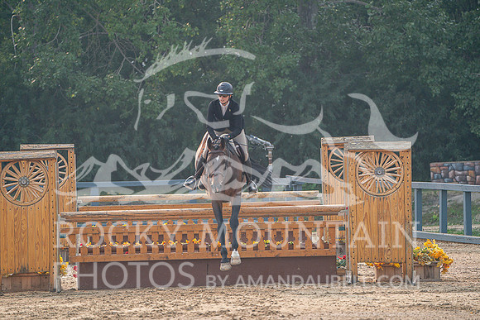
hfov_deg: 5.2
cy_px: 160
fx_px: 5334
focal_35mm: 400
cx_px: 240
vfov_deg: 3.4
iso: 500
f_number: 5.6
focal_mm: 400
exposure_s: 1/640
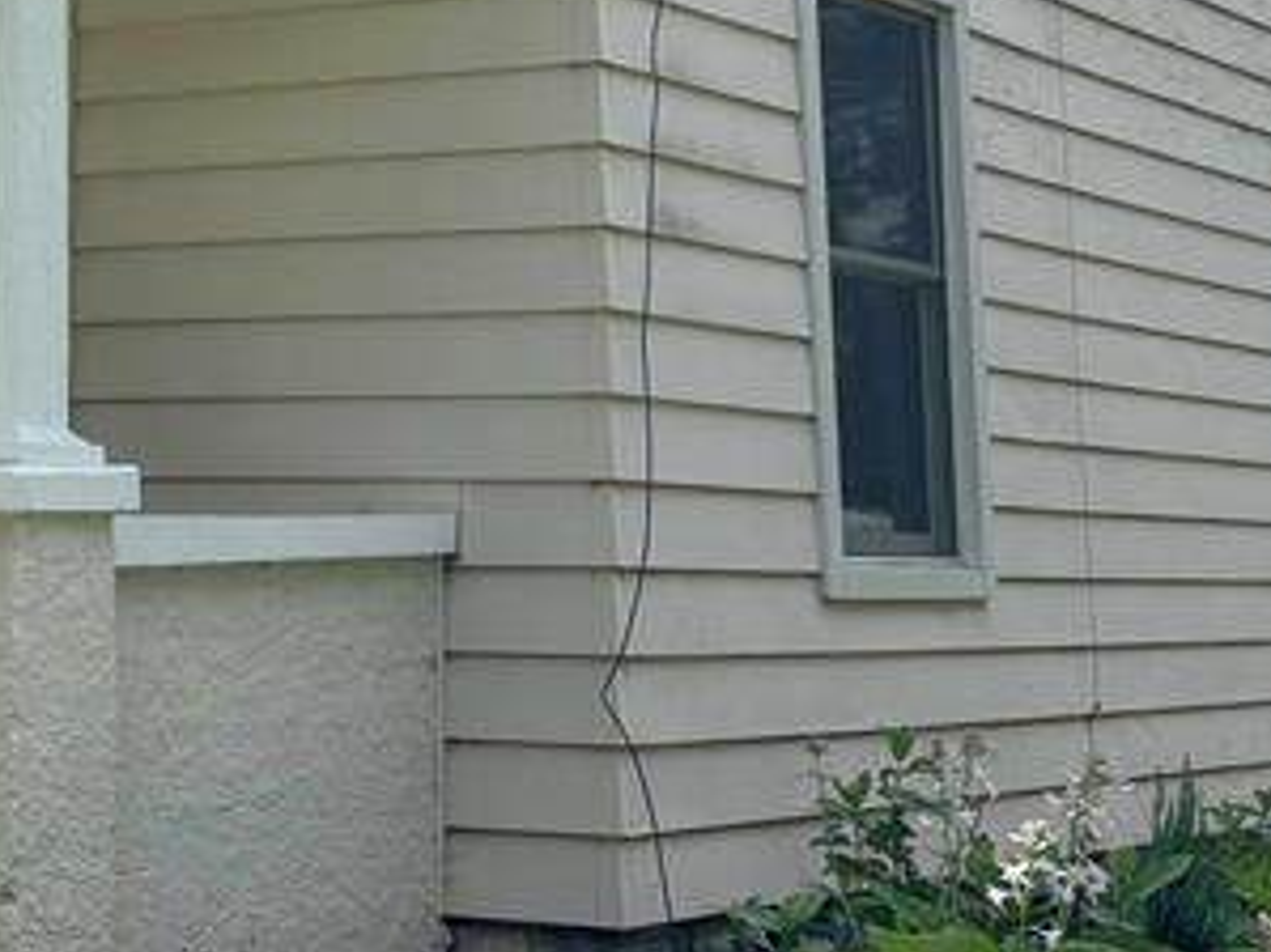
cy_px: -200
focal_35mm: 89
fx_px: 3267
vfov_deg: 15.9
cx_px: 47
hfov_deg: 21.4
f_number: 1.6
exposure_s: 1/4255
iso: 50
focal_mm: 5.96
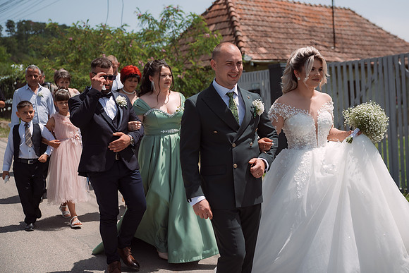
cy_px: 121
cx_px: 227
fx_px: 580
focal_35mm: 51
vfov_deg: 26.4
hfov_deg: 38.8
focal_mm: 46
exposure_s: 1/2500
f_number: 2.8
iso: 125
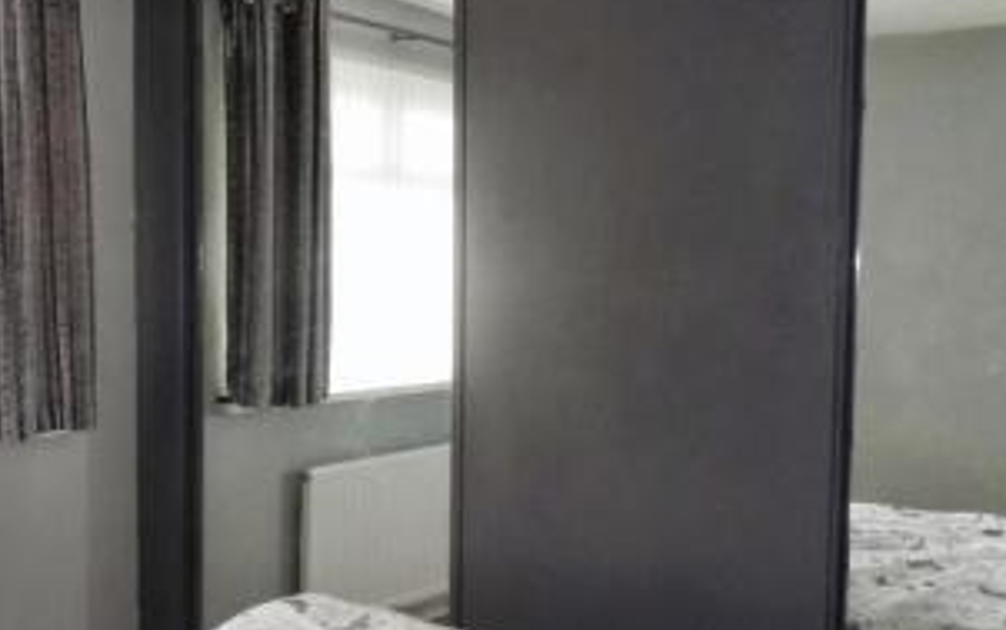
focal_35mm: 47
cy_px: 492
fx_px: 1289
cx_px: 195
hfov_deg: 40.8
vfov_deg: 27.0
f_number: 3.1
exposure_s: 1/160
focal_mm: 4
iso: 80
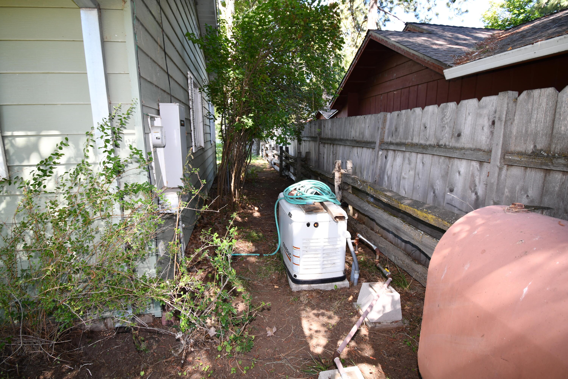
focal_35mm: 18
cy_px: 190
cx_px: 284
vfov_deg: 67.4
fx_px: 284
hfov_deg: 90.0
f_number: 4.8
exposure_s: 1/60
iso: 250
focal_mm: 12
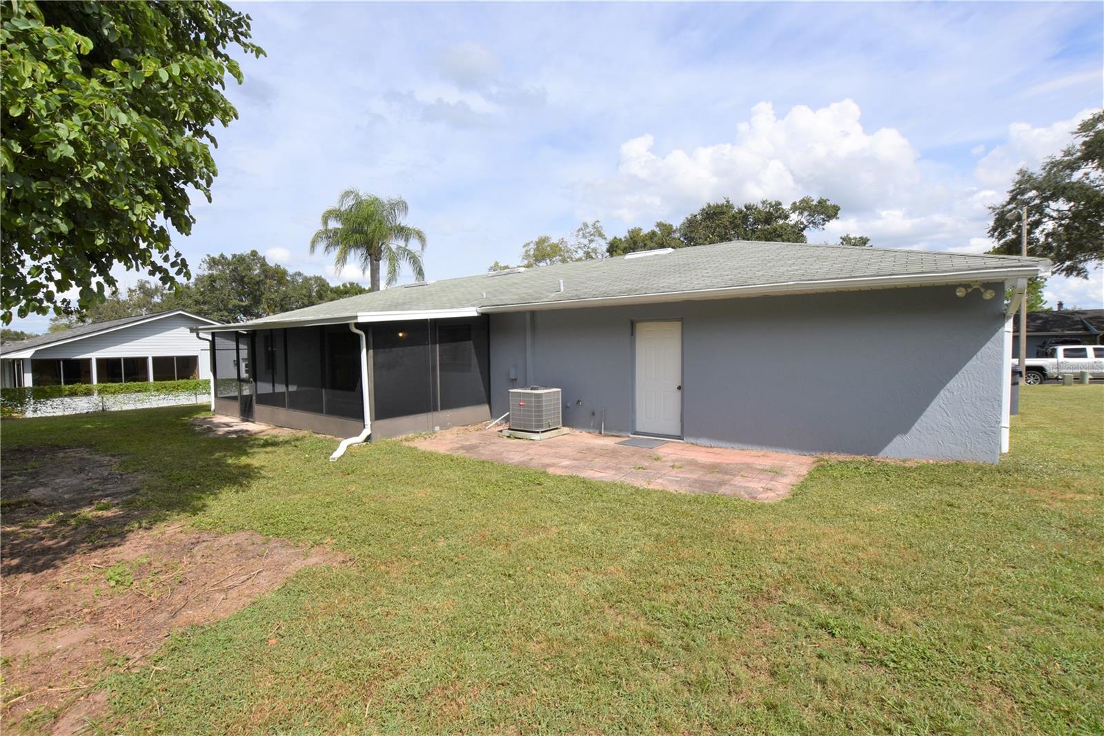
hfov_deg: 100.4
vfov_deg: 77.3
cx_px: 552
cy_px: 368
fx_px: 460
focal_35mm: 15
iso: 100
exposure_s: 1/250
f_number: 10
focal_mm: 10
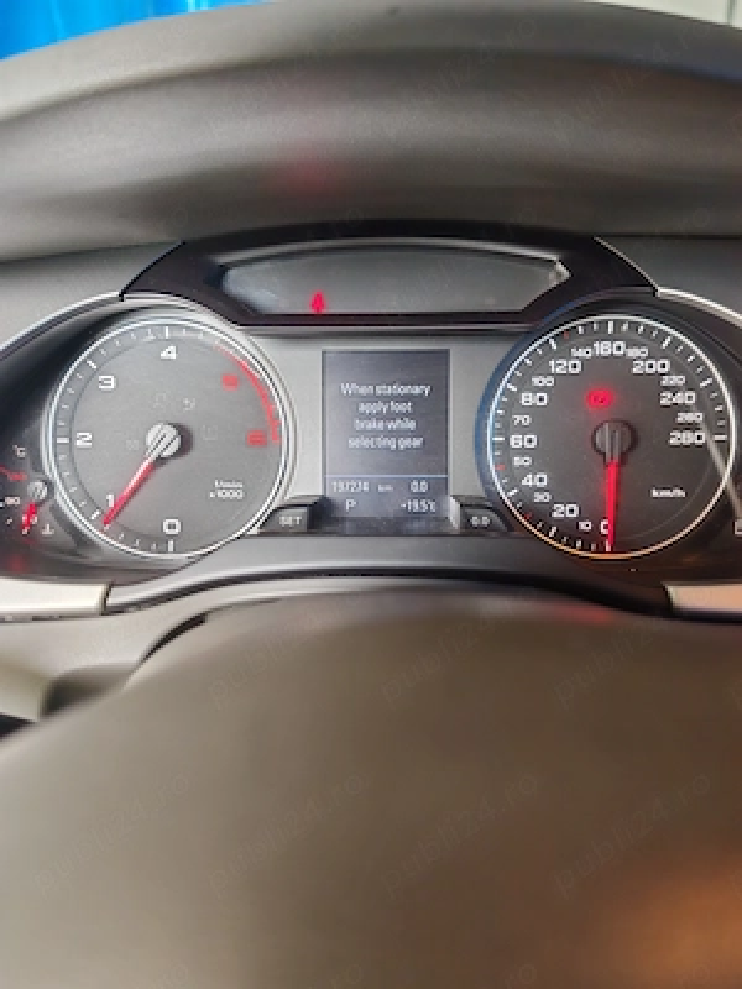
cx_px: 371
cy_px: 494
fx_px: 772
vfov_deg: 65.3
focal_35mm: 27
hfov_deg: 51.4
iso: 200
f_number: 1.4
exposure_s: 1/60
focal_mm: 6.83
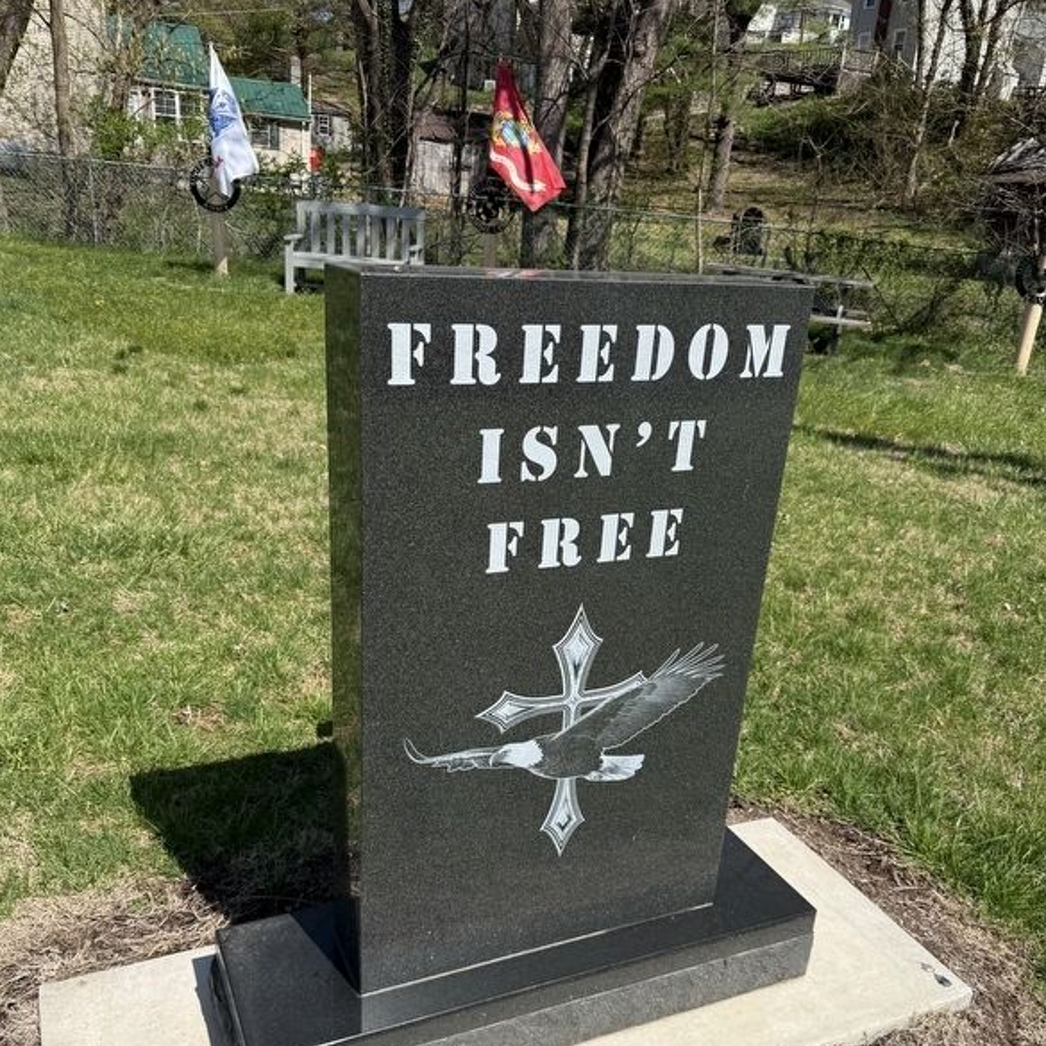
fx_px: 991
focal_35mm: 29
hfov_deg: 55.6
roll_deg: -5.1
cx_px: 524
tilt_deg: -21.8
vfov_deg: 55.1
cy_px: 642
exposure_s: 1/4167
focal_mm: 6.76
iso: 80
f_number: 1.78
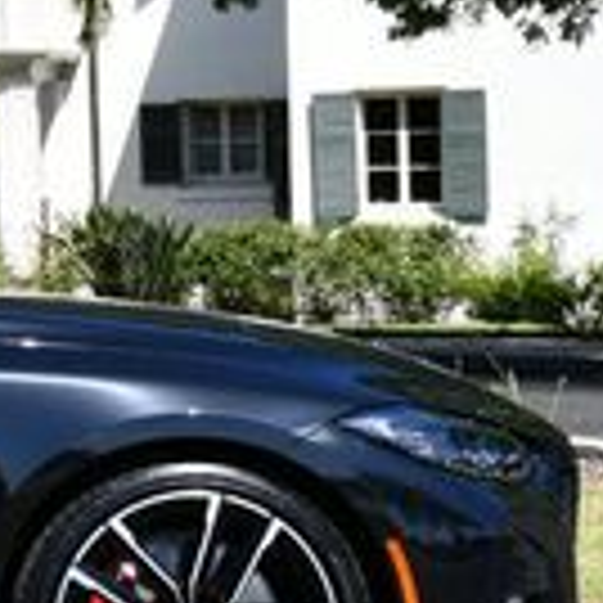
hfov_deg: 7.9
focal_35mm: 211
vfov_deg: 8.3
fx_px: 4158
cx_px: -639
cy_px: 14
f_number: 8
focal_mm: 26
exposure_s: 1/250
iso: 140
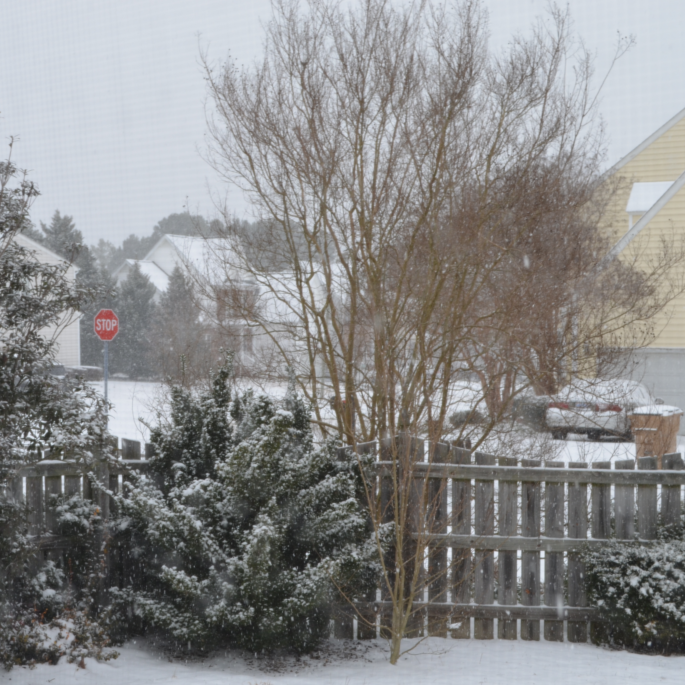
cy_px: 341
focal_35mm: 62
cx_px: 177
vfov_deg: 27.7
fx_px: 1388
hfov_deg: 27.4
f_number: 8
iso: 200
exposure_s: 1/250
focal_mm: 32
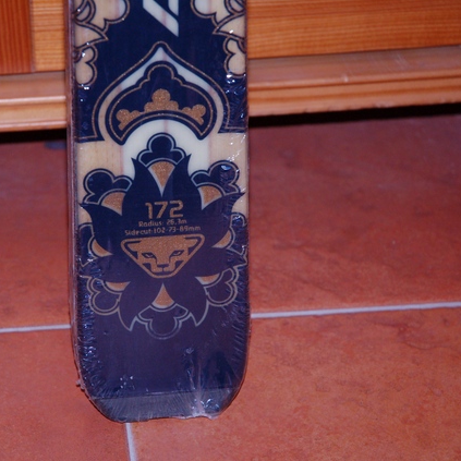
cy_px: 231
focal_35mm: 135
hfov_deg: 12.9
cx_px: 154
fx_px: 2034
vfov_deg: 12.9
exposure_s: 1/100
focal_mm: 70
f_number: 4.5
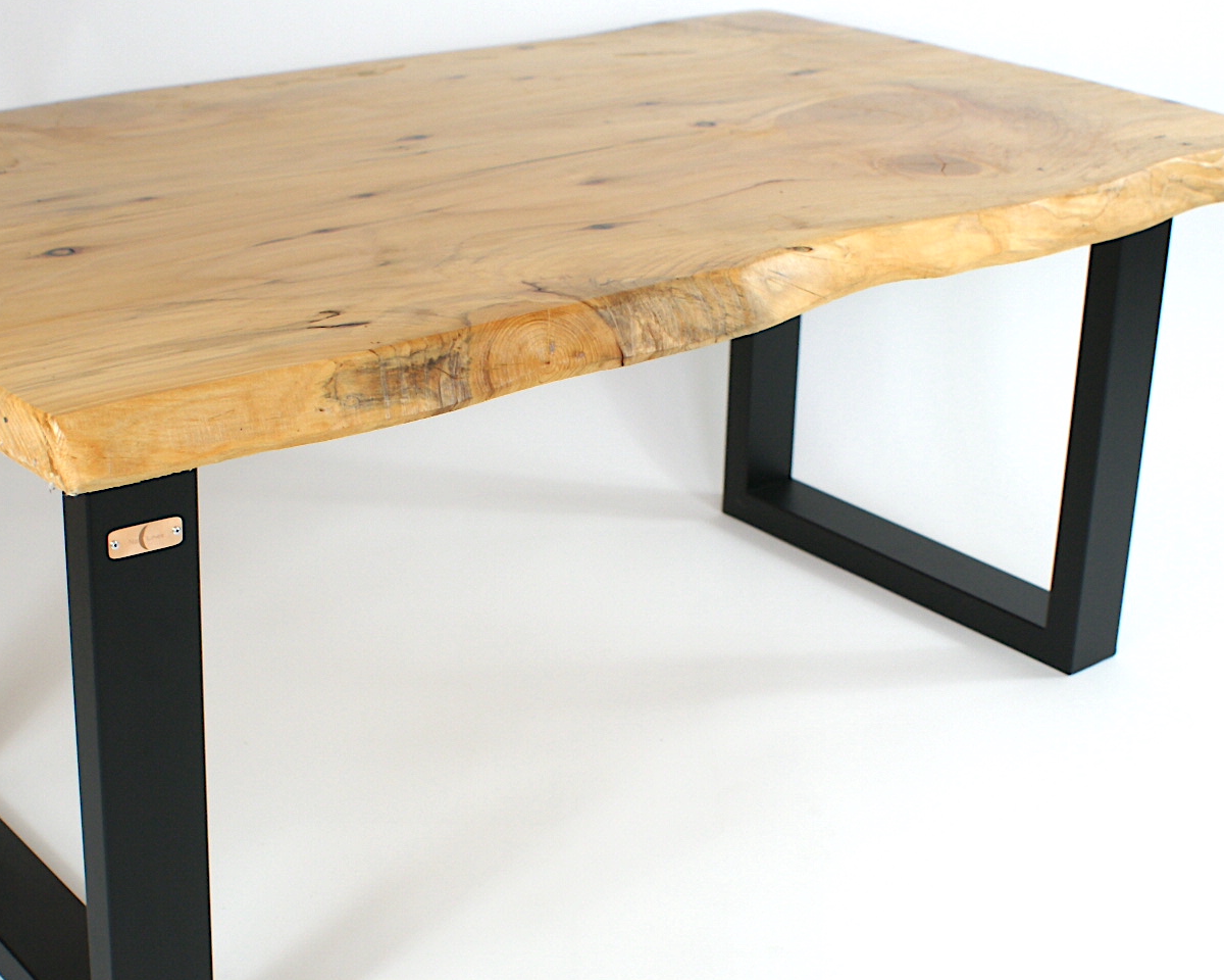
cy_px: 509
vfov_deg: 27.6
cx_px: 574
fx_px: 1992
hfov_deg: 34.1
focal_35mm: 55
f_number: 4.5
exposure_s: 1/80
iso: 200
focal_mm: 22
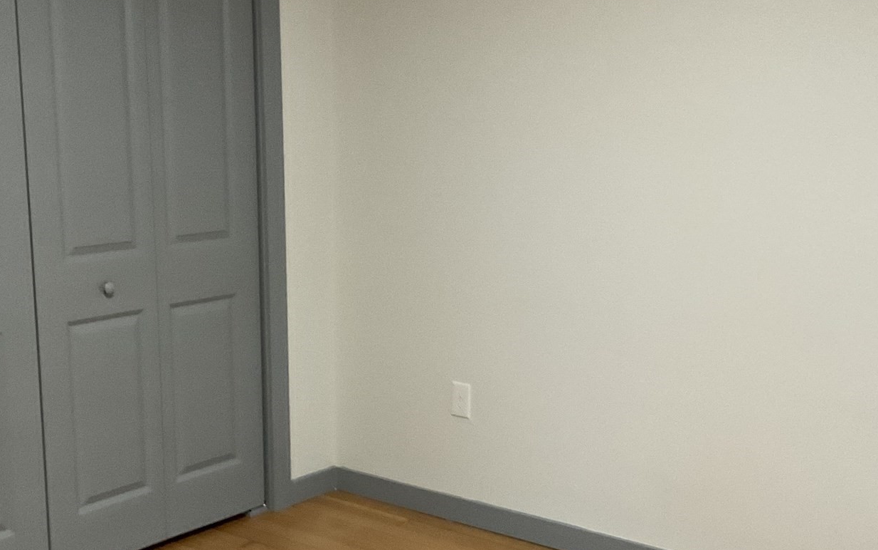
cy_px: 343
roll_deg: -0.8
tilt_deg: -12.3
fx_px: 1221
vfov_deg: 25.3
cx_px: 416
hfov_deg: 39.5
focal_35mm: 51
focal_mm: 3
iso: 320
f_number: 1.8
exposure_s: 1/60
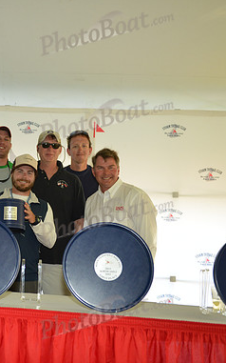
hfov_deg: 21.1
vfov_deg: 34.6
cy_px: 182
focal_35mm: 59
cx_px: -9
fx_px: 582
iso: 1000
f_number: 3.2
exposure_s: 1/320
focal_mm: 38
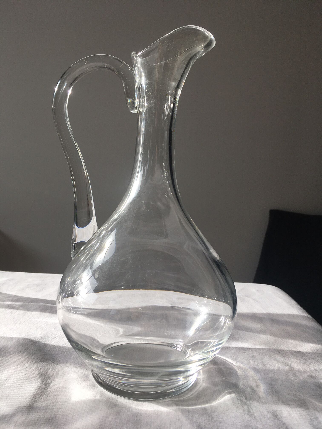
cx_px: 161
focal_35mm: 29
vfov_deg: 61.7
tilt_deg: -7.8
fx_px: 360
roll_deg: -1.2
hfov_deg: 48.2
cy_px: 214
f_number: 2.2
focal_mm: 4.15
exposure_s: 1/444
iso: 25
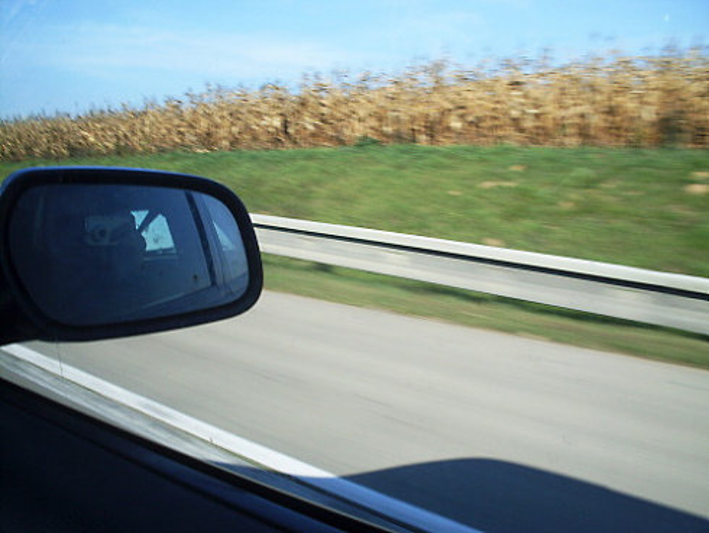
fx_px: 779
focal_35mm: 38
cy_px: 266
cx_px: 354
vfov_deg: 37.8
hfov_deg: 49.0
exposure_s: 1/125
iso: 80
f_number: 8.4
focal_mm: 6.3
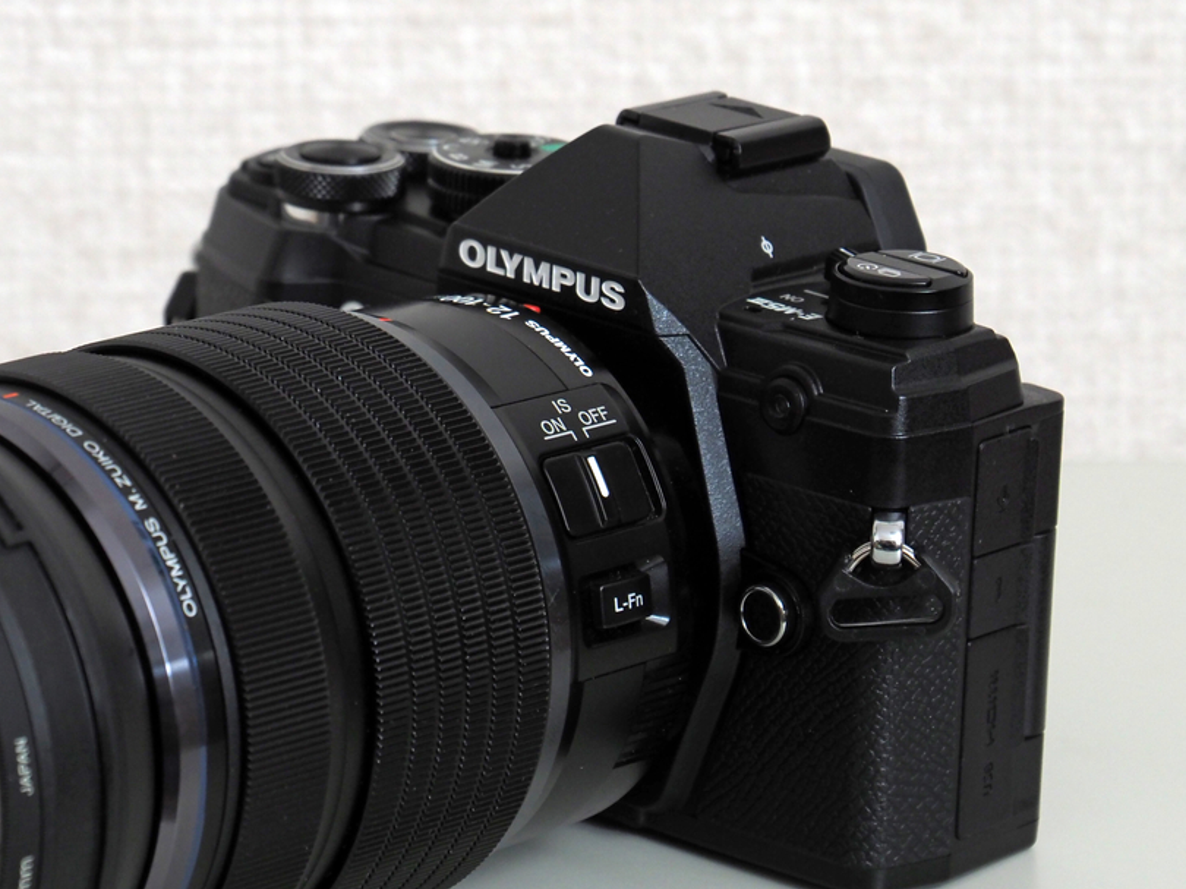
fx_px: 5686
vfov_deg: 8.9
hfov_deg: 11.9
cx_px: 357
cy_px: 483
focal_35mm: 166
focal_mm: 56
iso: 400
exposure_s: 1/60
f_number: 5.6
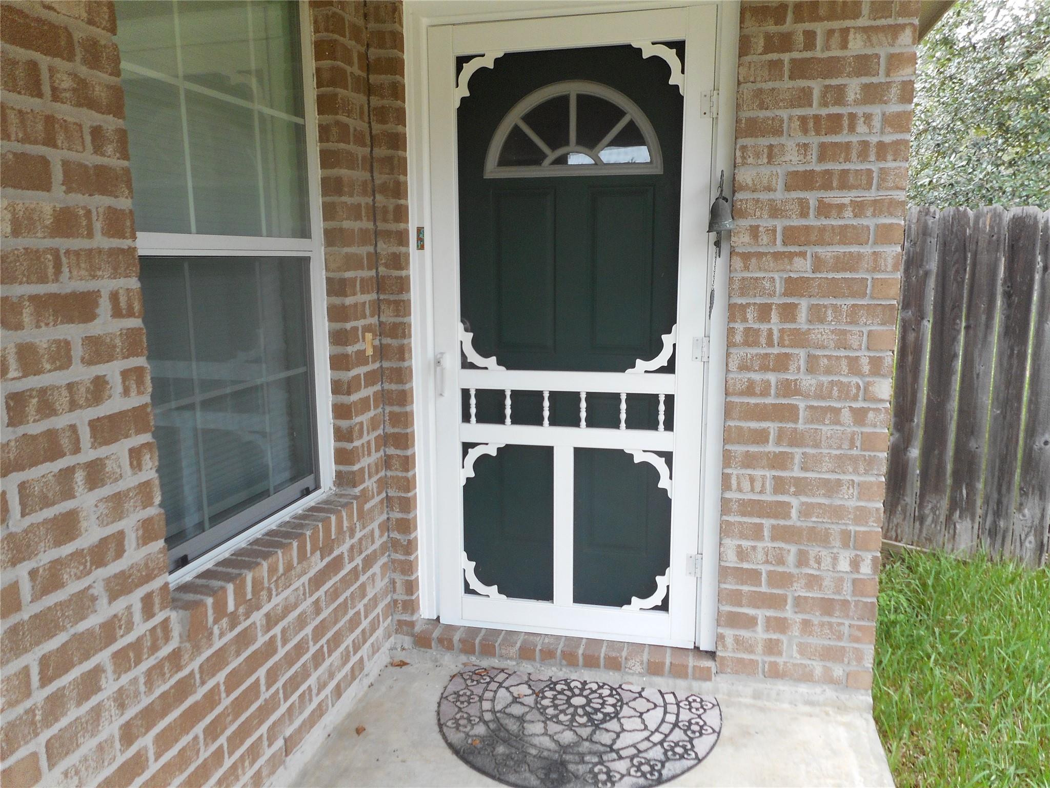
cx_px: 525
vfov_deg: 54.9
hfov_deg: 69.4
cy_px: 394
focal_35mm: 25
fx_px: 758
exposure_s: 1/30
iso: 125
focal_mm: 4.5
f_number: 3.7
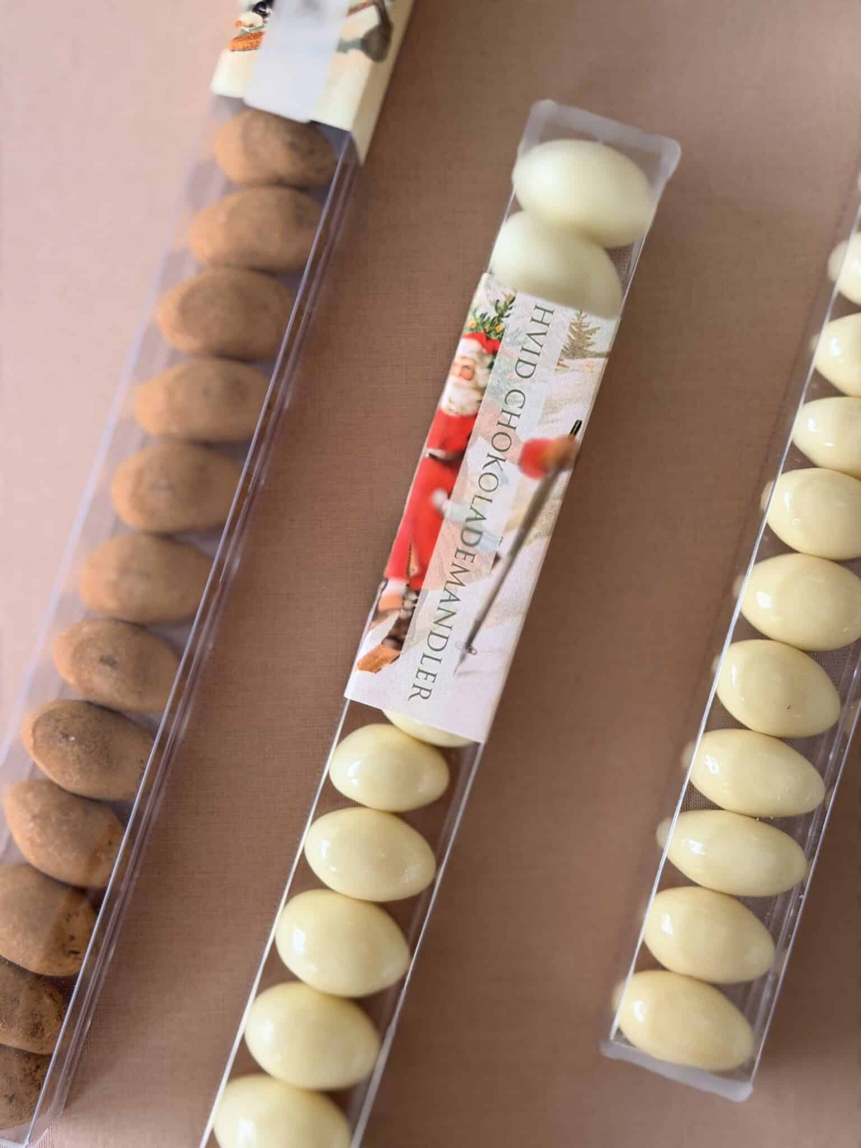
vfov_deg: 39.7
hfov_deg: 30.3
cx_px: 430
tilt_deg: -86.3
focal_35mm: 48
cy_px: 574
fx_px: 1592
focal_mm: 6.76
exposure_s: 1/99
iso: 100
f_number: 1.78
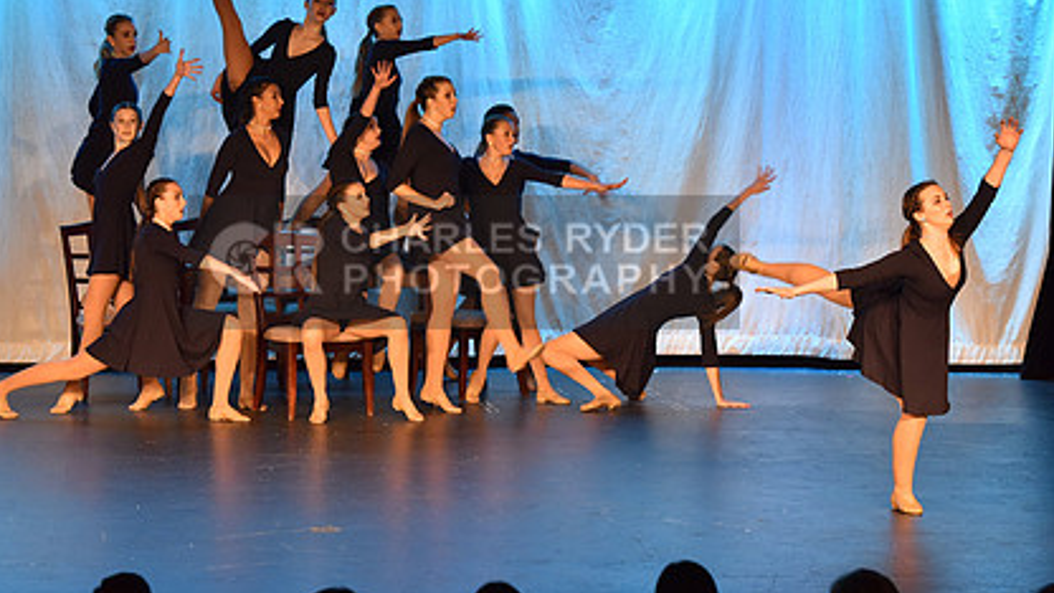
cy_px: 262
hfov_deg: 14.7
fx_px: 4080
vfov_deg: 8.3
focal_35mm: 146
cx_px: 464
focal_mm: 100
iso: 2000
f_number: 4
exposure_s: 1/160
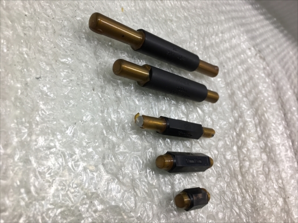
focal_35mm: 29
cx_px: 149
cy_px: 112
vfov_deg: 48.2
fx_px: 250
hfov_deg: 61.7
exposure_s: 1/120
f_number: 2.2
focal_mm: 4.15
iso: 32
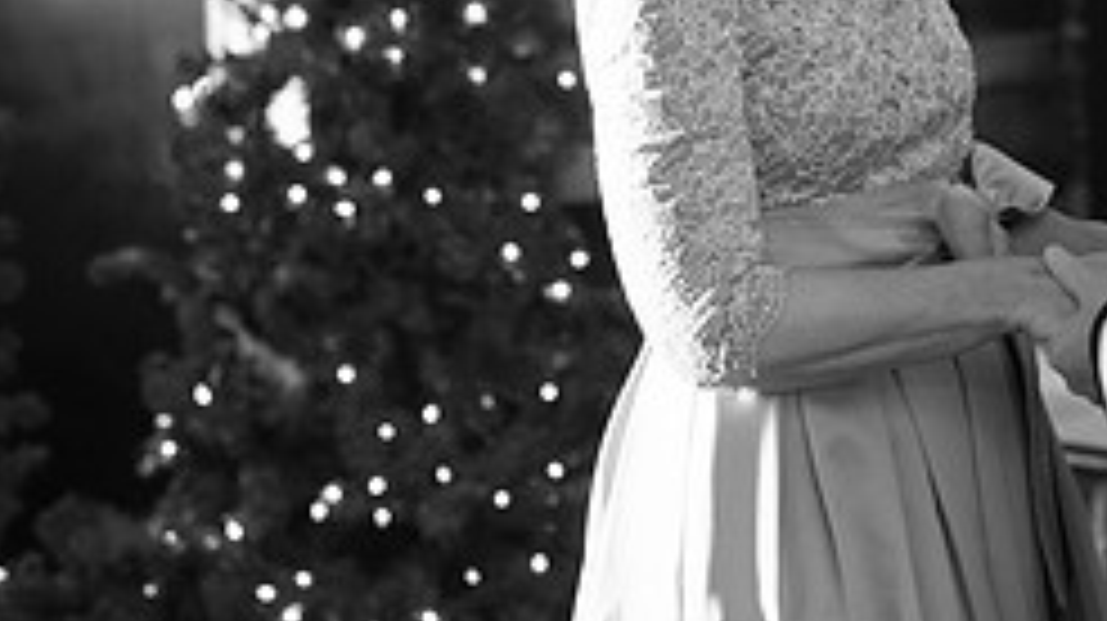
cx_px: 1004
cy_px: -164
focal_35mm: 210
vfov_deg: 5.7
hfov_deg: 10.2
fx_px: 6160
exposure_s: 1/160
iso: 500
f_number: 3.5
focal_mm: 85
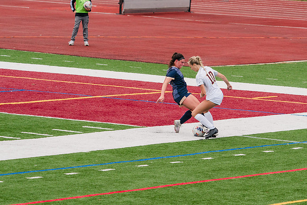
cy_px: 114
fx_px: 2738
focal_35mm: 321
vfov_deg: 4.3
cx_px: 189
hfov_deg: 6.4
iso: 640
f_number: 5.6
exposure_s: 1/1600
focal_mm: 200
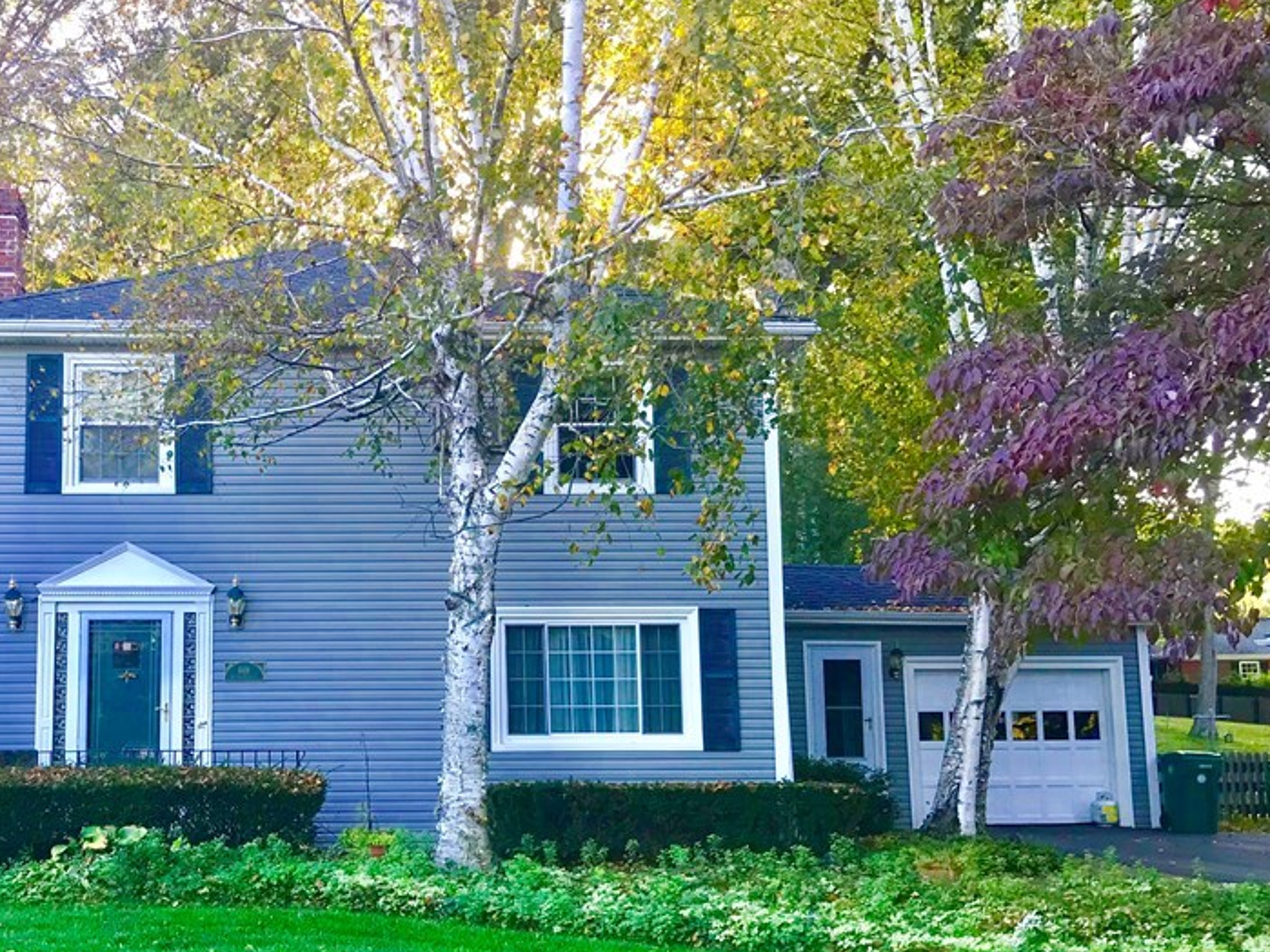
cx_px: 347
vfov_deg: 35.0
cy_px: 567
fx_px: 1504
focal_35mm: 41
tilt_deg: +5.8
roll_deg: +0.2
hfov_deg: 44.5
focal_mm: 3.99
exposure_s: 1/120
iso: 32
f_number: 1.8
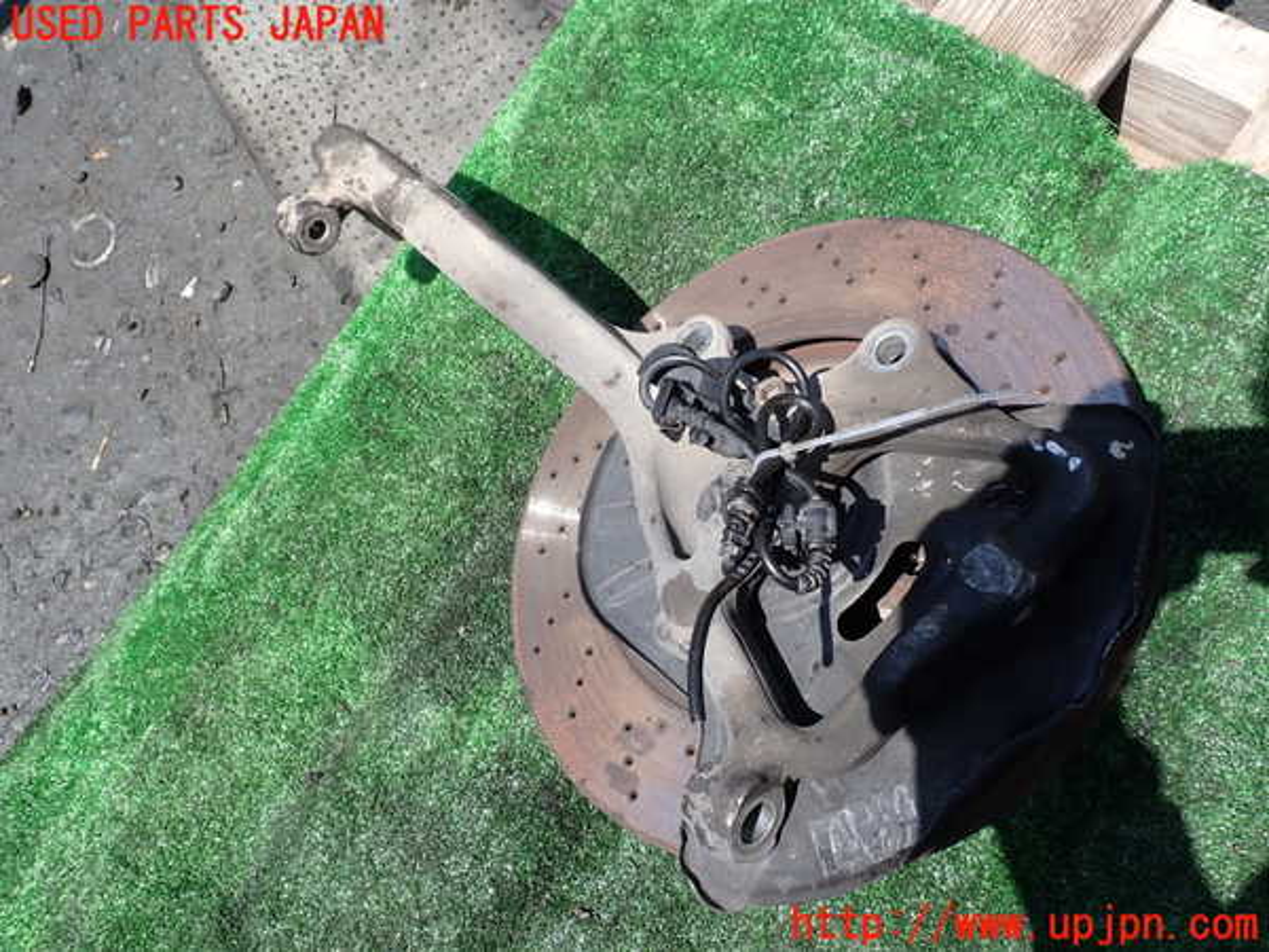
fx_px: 1100
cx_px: 634
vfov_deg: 46.8
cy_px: 476
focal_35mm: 30
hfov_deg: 60.0
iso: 100
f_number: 3.2
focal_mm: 5.4
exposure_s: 1/640
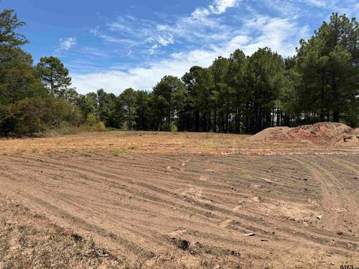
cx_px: 180
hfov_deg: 71.6
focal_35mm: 24
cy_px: 134
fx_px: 249
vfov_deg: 56.8
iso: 80
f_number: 1.78
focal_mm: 6.76
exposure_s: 1/5319
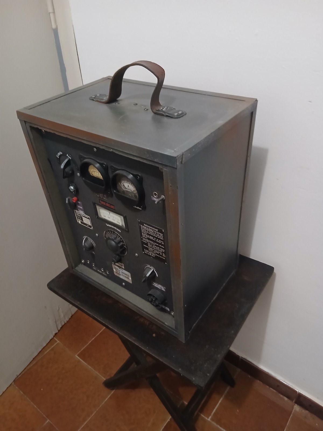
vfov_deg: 67.3
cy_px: 216
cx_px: 162
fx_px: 323
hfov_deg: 53.1
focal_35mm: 26
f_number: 1.8
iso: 500
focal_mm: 3.98
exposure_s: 1/20
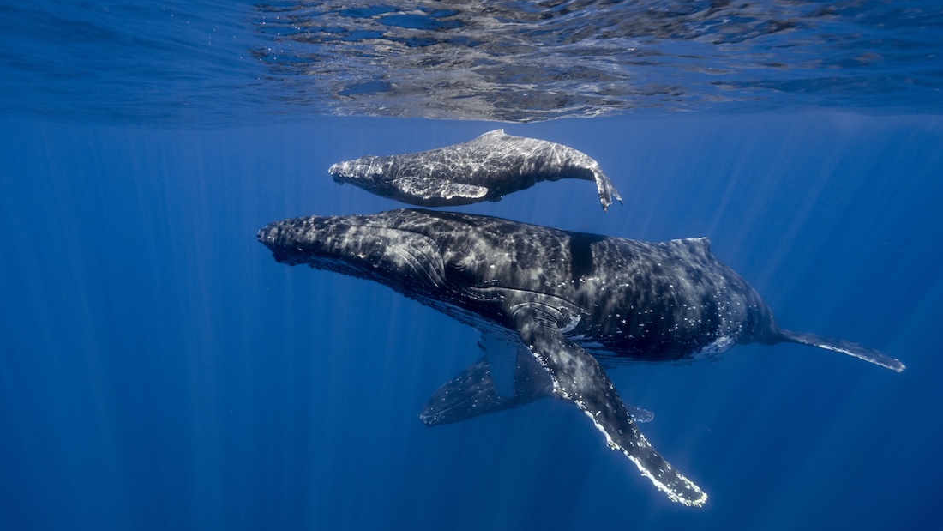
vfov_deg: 66.8
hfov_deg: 99.3
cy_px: 232
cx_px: 486
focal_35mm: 16
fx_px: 400
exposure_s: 1/160
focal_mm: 14
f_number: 10
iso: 320
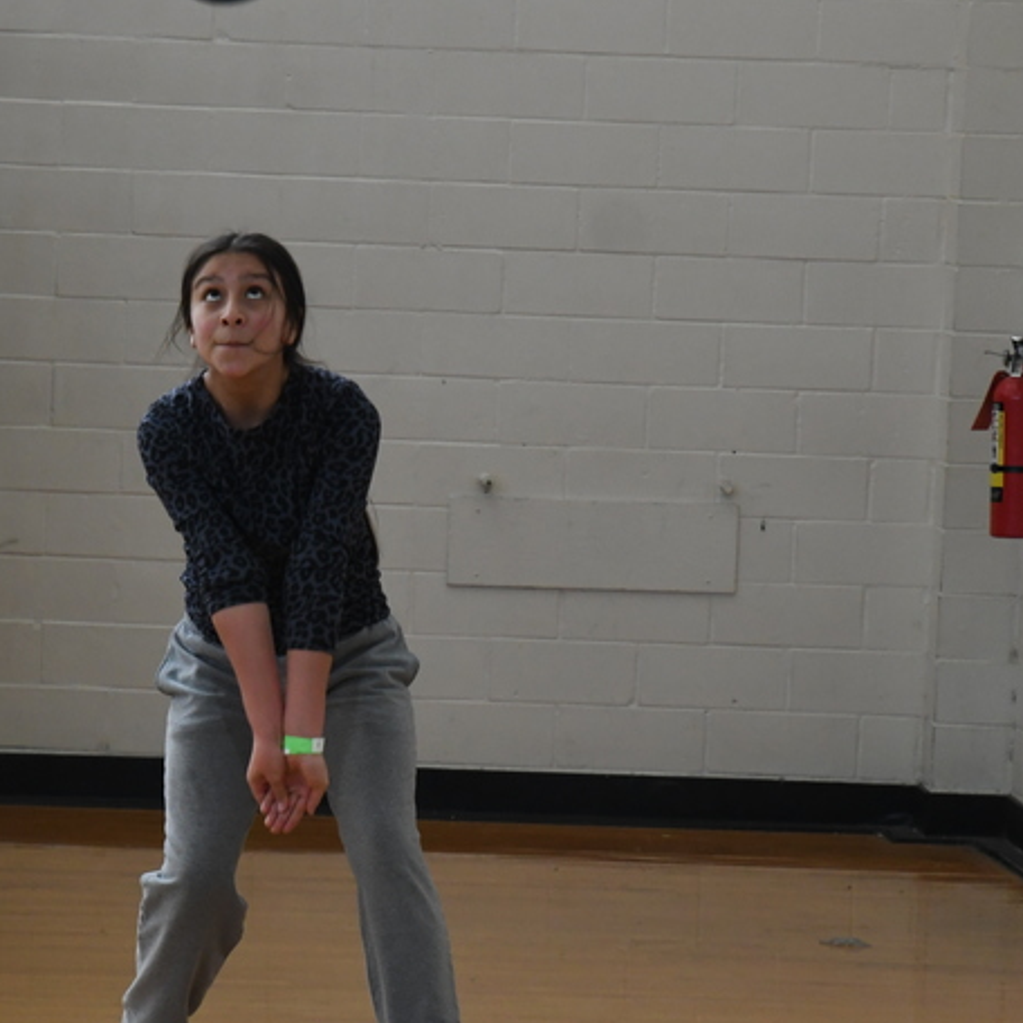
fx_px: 7657
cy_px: 582
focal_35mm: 229
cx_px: 267
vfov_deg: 7.6
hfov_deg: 7.6
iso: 1600
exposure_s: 1/400
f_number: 4
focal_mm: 80
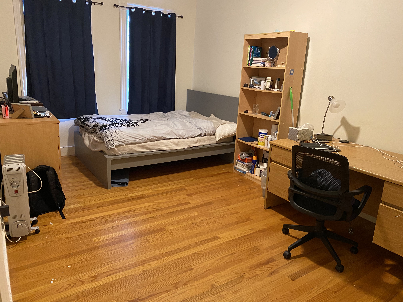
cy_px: 151
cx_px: 202
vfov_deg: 53.1
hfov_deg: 67.3
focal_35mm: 26
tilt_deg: -15.6
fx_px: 303
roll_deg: -3.0
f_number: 1.8
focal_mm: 4.25
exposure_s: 1/45
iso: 500
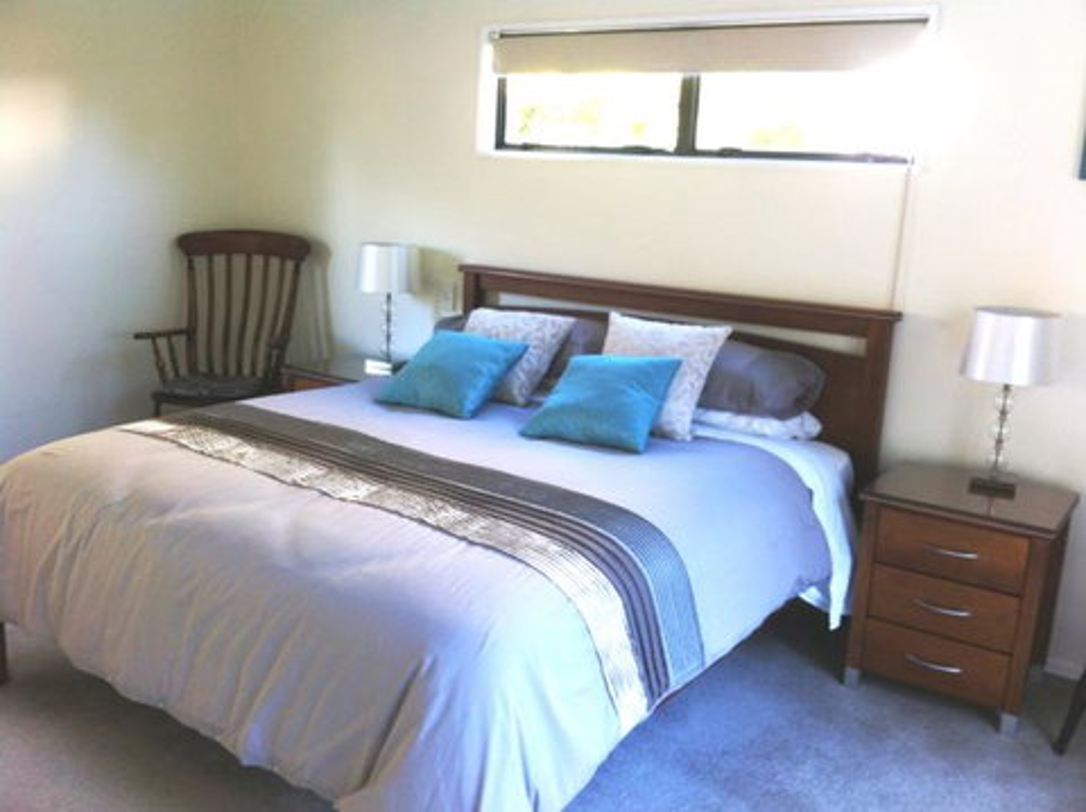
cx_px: 543
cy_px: 406
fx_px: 1097
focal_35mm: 35
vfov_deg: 40.6
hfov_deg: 52.7
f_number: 2.8
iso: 80
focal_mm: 3.85
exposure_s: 1/15
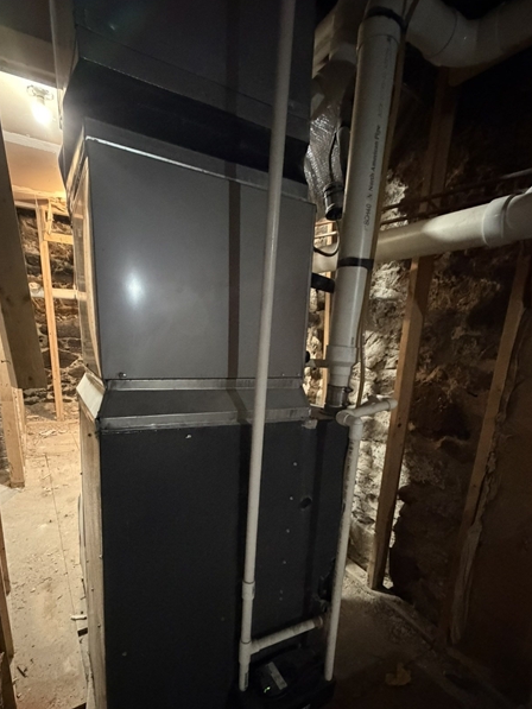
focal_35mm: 18
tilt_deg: -15.3
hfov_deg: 71.6
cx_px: 267
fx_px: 369
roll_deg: -2.6
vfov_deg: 86.5
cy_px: 429
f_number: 2.2
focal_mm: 2.22
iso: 1600
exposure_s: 1/30
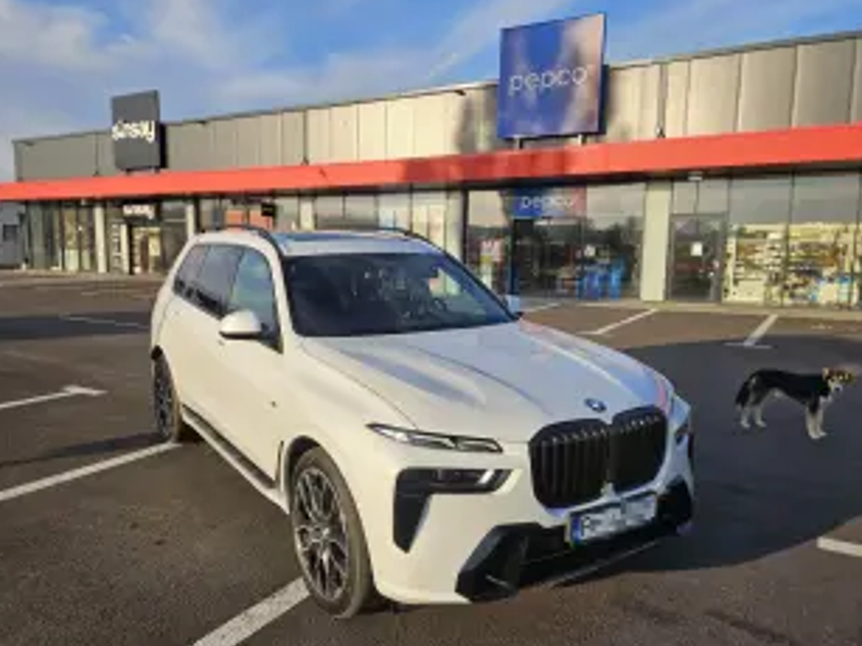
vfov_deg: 51.3
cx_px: 418
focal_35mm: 27
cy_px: 343
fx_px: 672
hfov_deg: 65.3
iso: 25
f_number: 1.8
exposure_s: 1/1111
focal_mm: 5.4
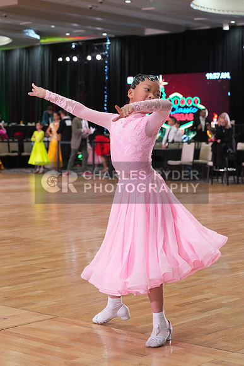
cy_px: 183
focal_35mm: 76
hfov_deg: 18.0
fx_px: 772
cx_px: 122
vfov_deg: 26.6
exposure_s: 1/200
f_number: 6.3
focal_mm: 76
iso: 4000
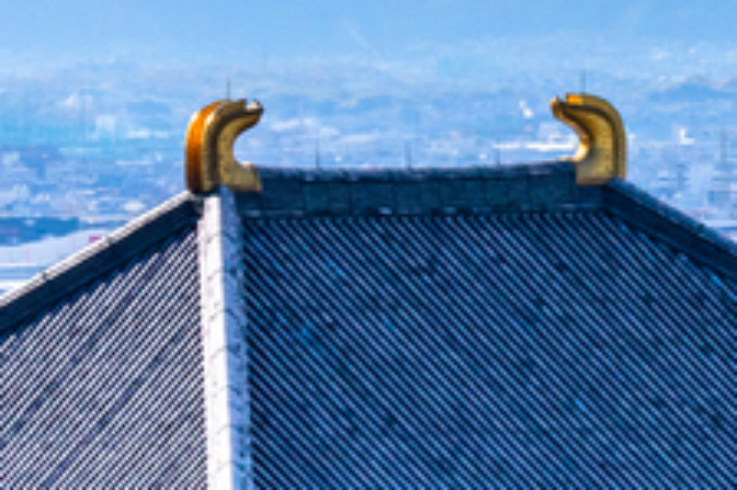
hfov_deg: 2.6
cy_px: 138
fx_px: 15977
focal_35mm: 781
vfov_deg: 1.8
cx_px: 1662
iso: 320
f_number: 7.1
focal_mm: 125
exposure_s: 1/1000
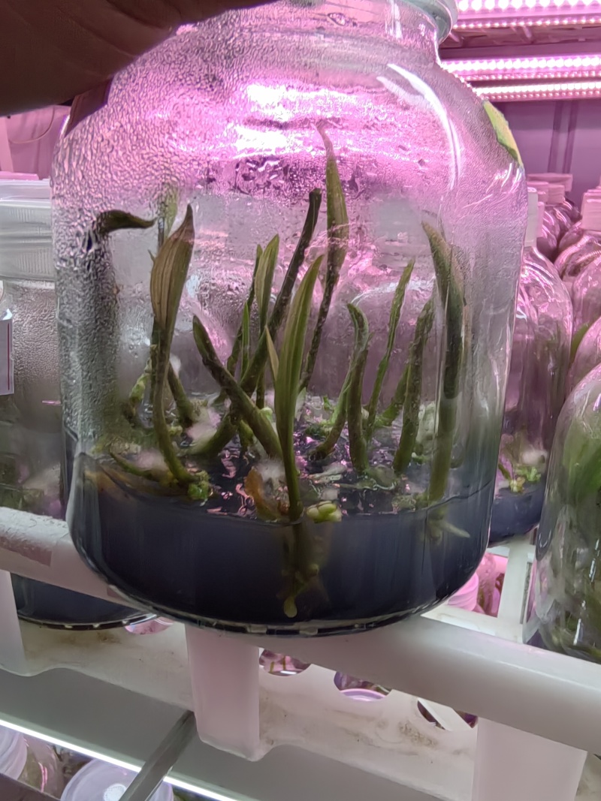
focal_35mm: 27
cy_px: 400
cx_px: 300
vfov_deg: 65.3
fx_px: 625
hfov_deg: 51.3
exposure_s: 1/297
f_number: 2.2
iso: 50
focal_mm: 1.68
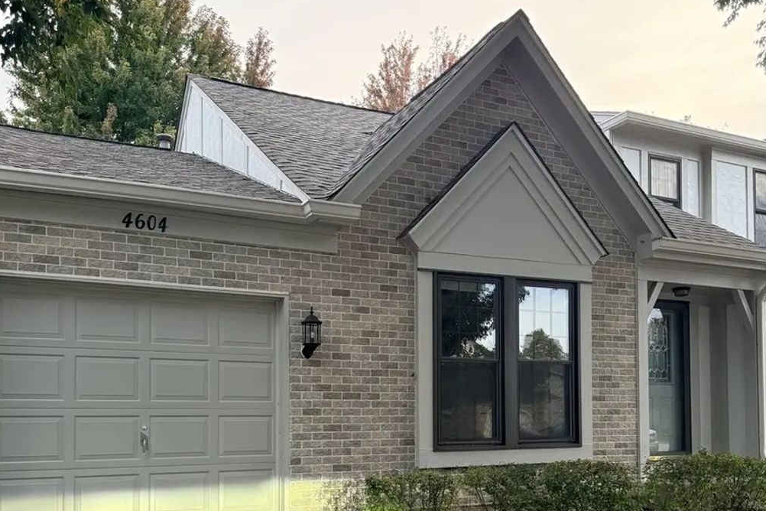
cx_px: 377
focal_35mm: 34
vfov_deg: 37.7
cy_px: 397
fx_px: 723
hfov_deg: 55.8
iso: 200
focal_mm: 6.76
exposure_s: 1/78
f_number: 1.78
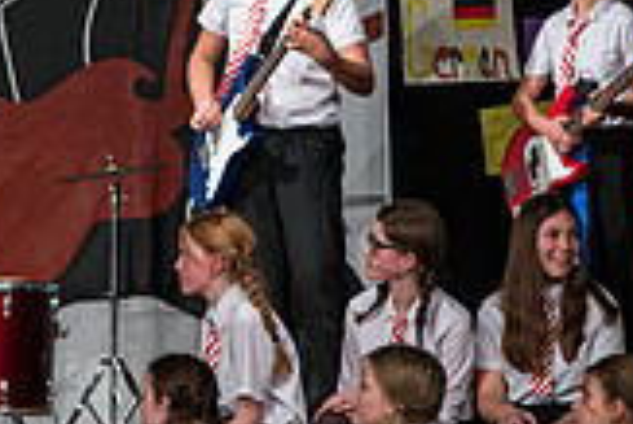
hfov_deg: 6.8
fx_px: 5315
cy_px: 6
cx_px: 571
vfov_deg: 4.6
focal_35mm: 302
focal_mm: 85
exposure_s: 1/160
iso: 1250
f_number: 4
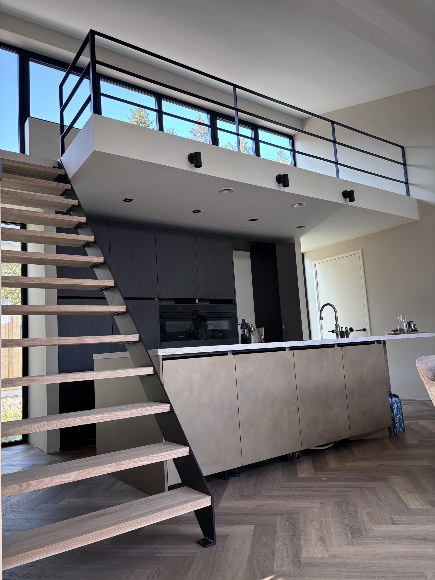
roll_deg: +3.1
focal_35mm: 26
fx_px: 436
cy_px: 290
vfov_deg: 67.3
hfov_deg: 53.1
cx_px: 218
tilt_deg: +6.1
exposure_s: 1/121
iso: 64
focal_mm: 5.96
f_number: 1.6
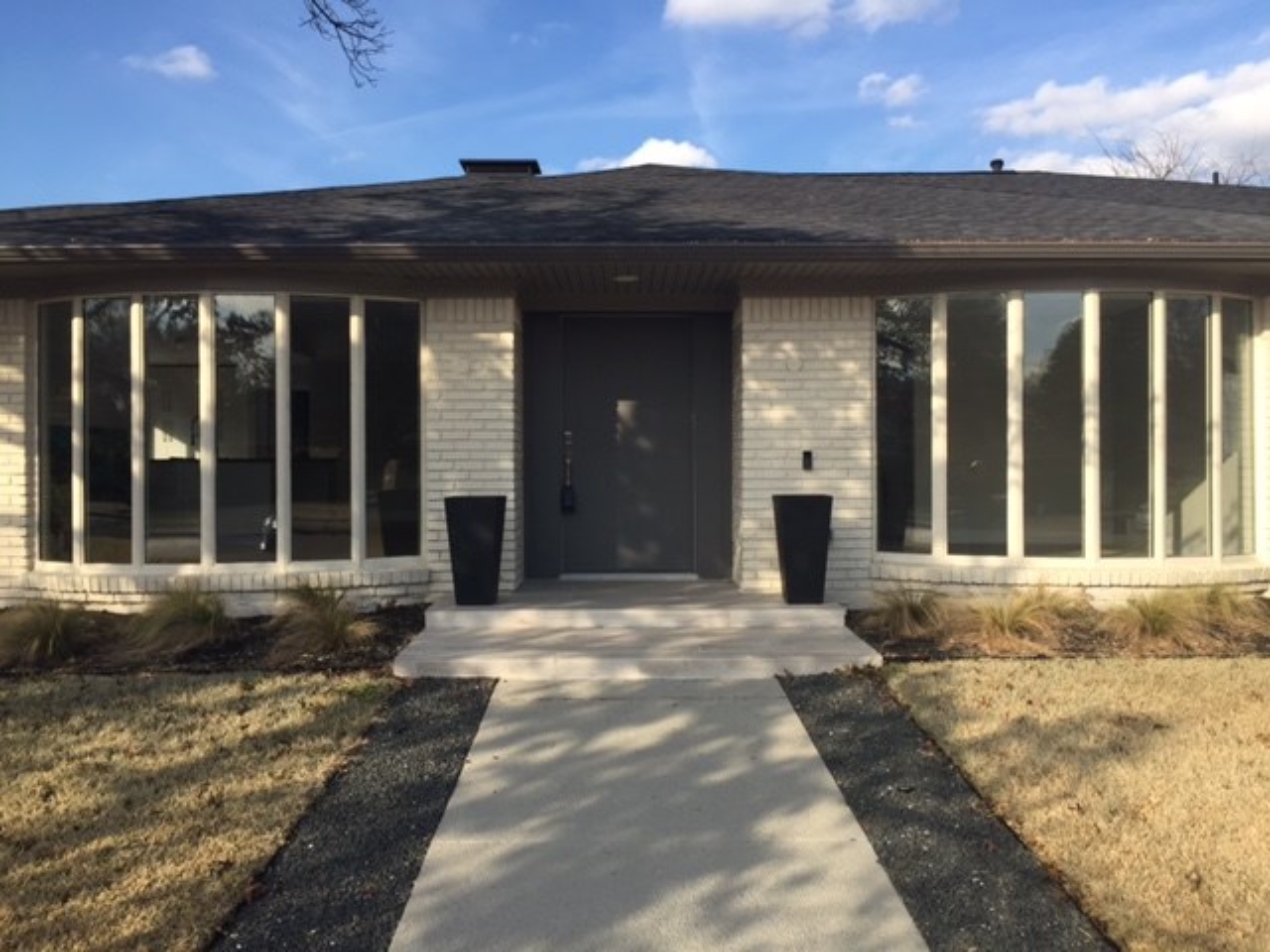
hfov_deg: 61.7
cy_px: 476
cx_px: 635
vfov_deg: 48.2
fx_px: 1064
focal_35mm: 29
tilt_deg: +0.5
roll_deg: -1.0
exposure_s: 1/1130
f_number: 2.2
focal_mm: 4.15
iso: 32
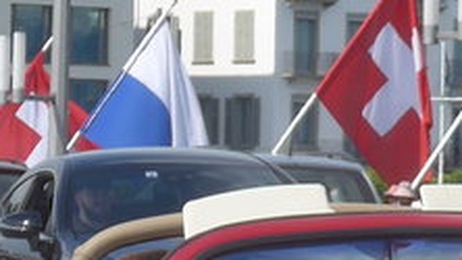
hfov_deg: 3.8
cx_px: 391
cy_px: 320
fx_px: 6984
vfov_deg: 2.1
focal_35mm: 570
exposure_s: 1/640
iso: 80
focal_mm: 19.2
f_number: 4.7
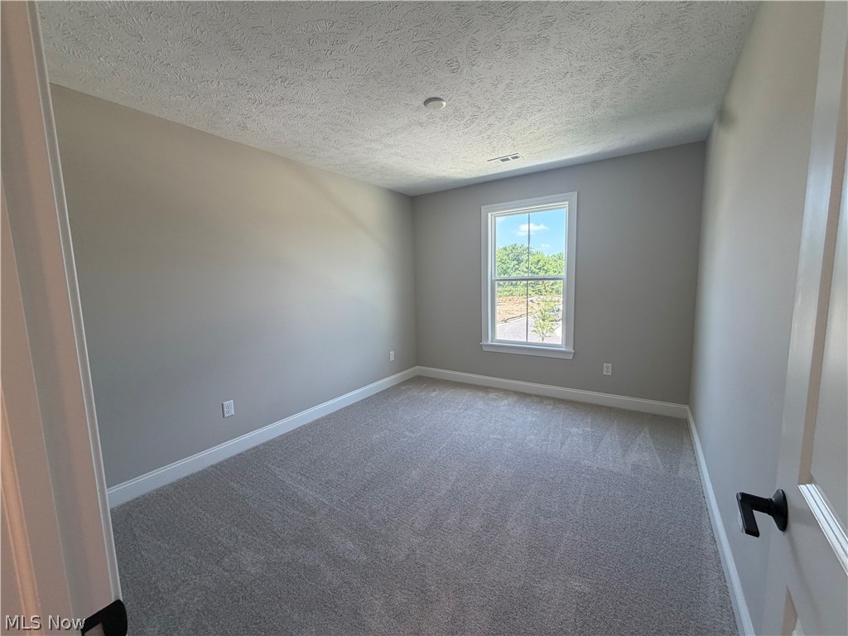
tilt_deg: -6.5
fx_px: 343
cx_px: 424
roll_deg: +1.9
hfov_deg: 102.1
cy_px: 318
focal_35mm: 14
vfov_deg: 85.7
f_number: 2.2
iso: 125
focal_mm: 2.22
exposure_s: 1/120
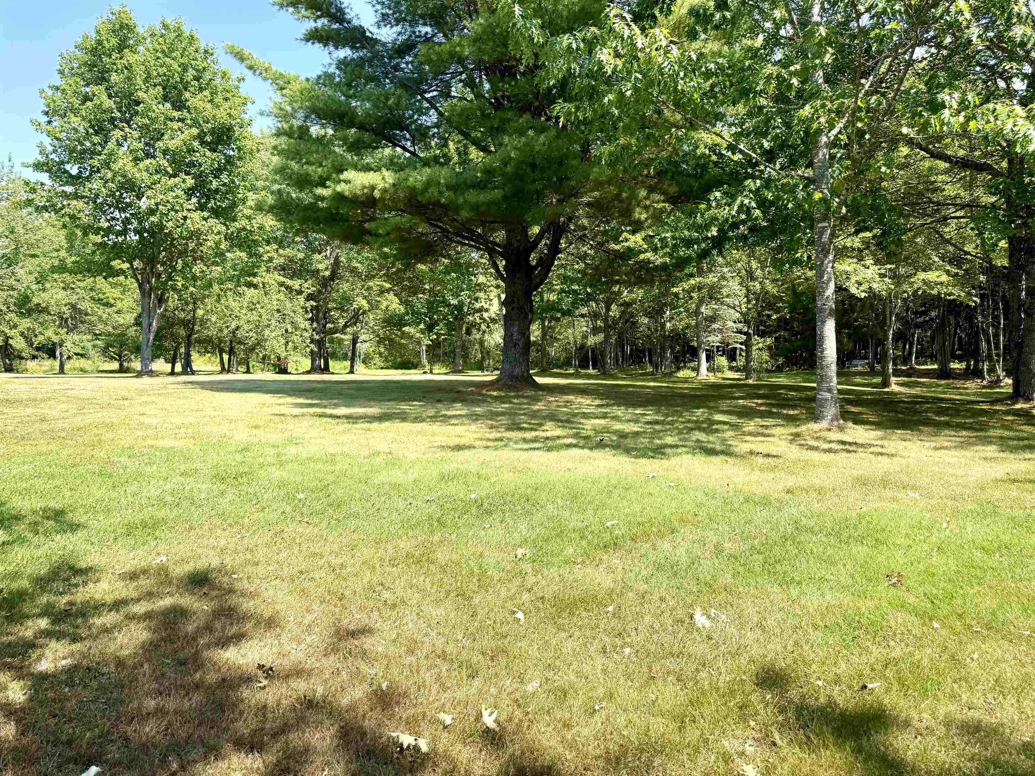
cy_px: 388
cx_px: 518
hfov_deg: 71.6
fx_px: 718
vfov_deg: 56.8
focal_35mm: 24
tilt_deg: -2.0
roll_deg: +0.0
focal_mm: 6.76
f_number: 1.78
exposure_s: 1/1689
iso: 80
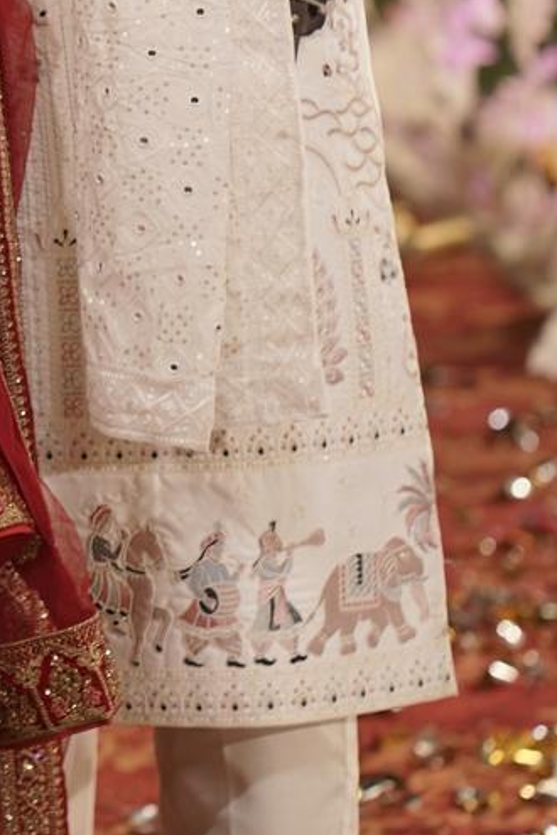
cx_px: -260
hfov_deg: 4.4
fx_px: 7171
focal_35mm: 309
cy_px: -56
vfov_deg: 6.6
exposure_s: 1/200
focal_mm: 85
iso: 500
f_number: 2.8
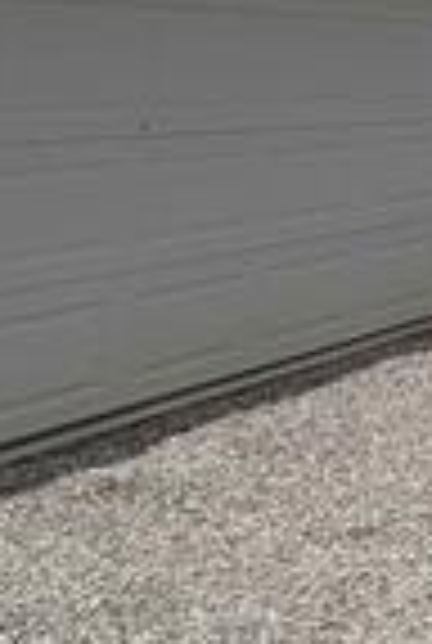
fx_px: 1164
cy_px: -50
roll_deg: +0.7
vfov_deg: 28.3
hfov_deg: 12.3
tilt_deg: +7.1
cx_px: 1215
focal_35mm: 65
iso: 20
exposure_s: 1/2506
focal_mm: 2.22
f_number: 2.2
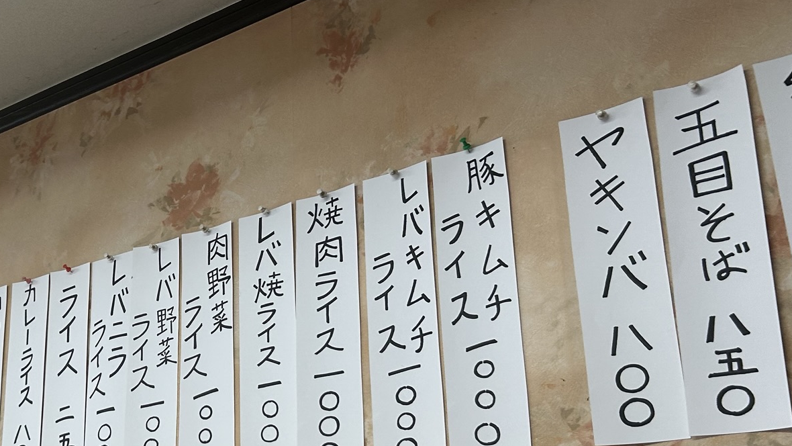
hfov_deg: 41.3
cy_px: 340
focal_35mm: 48
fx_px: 1008
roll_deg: -1.5
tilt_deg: +22.3
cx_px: 170
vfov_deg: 24.6
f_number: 1.5
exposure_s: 1/100
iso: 64
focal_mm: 5.7
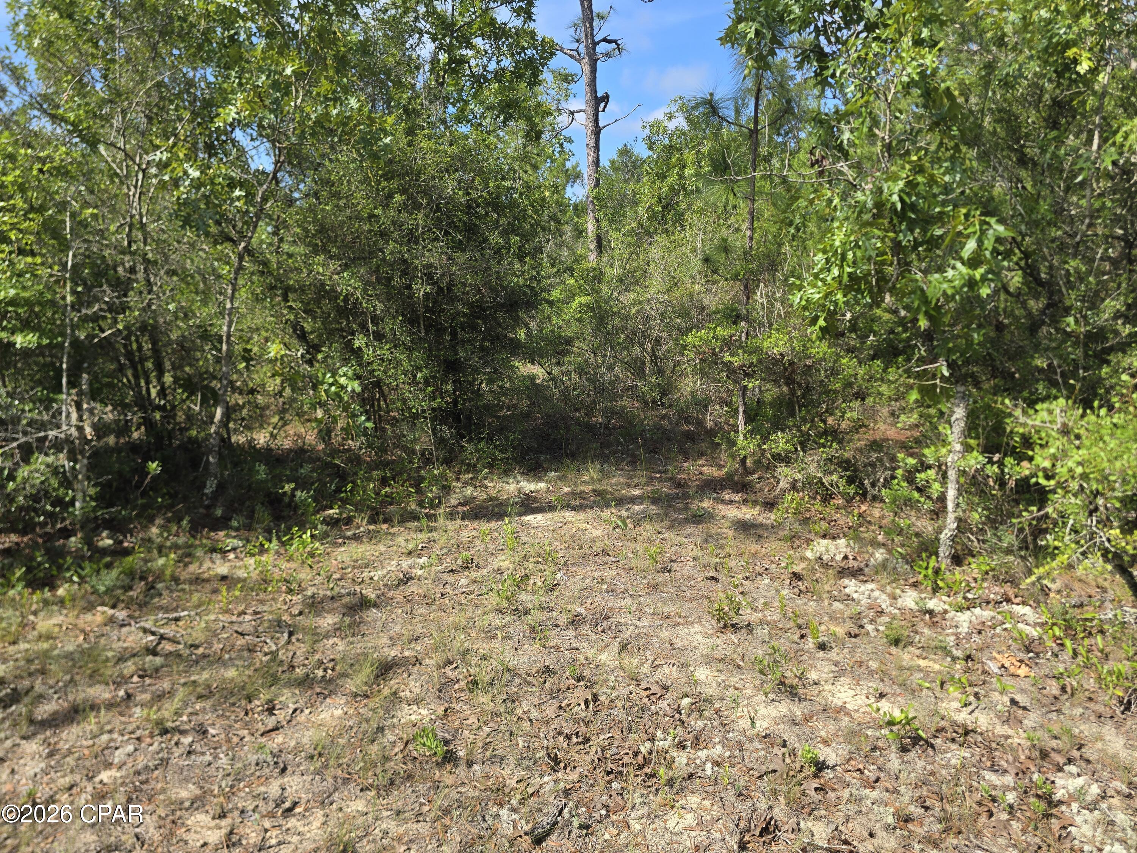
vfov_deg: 58.9
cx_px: 568
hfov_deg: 73.9
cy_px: 426
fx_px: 755
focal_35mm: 23
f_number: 1.7
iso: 12
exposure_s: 1/445
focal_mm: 6.3
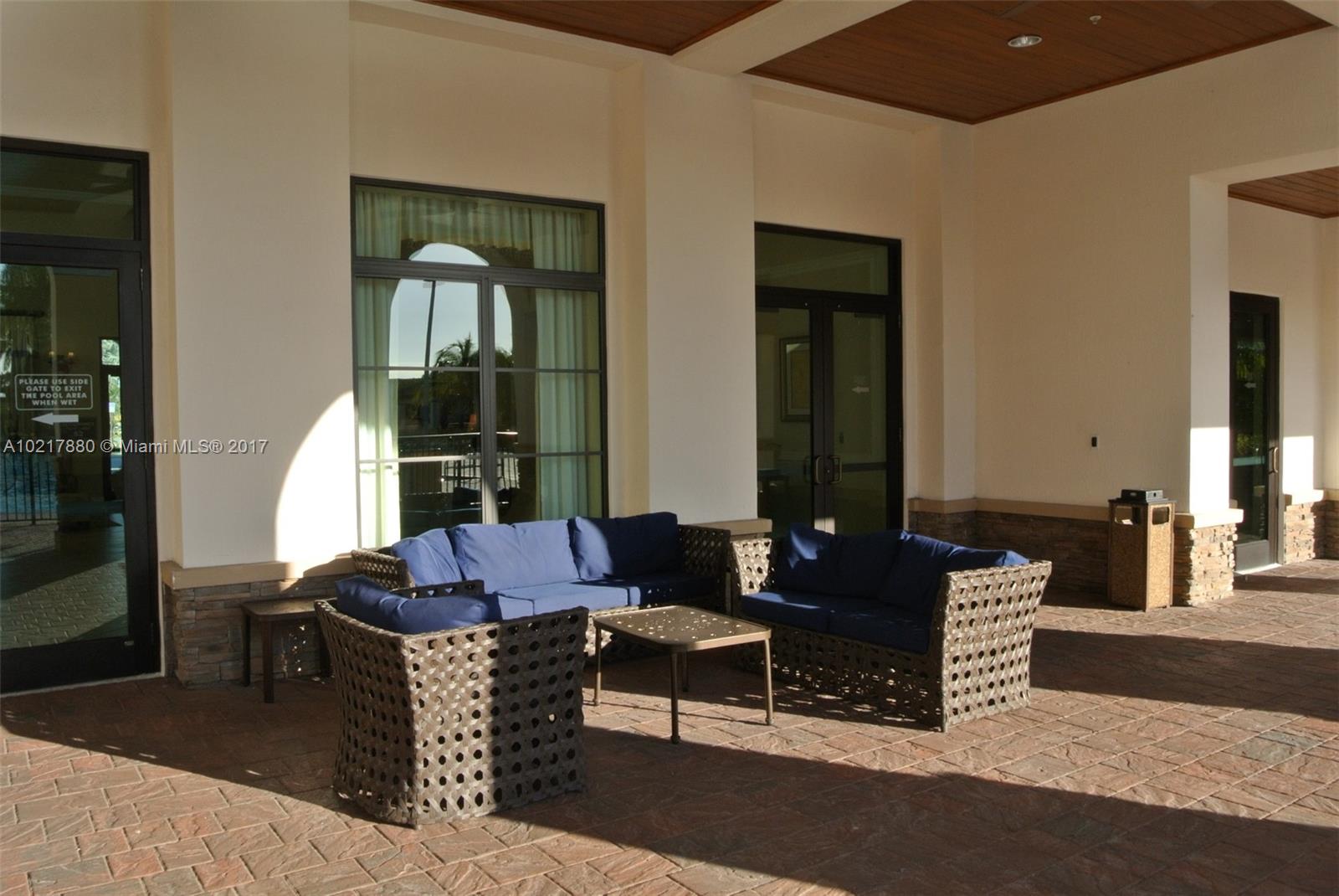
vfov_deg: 48.0
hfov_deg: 67.3
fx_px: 1005
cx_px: 670
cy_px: 448
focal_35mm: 27
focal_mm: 10
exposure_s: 1/60
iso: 200
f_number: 13
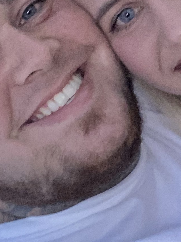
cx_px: 151
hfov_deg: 13.5
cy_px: 22
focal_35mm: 109
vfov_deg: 17.8
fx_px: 760
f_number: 2.2
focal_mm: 2.71
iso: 400
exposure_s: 1/30
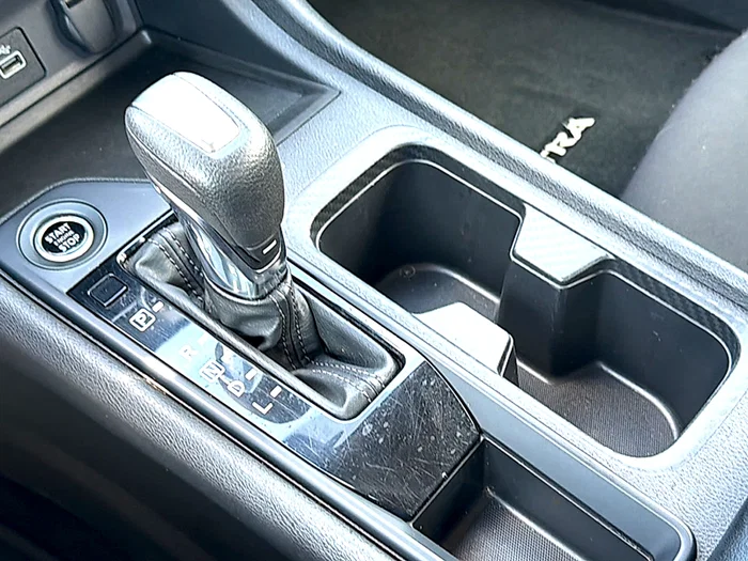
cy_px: 280
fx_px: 800
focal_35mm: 37
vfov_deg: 38.7
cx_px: 374
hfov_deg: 50.1
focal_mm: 6.76
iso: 100
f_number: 1.78
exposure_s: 1/83
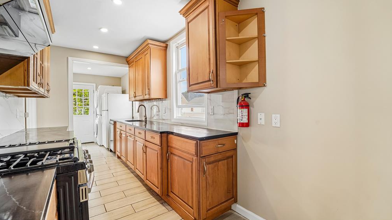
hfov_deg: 103.0
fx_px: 156
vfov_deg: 70.5
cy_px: 108
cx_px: 192
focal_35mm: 15
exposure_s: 1/20
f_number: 8
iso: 400
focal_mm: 14
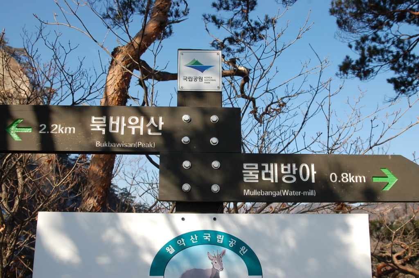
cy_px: 139
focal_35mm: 36
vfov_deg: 36.7
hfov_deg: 53.2
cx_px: 210
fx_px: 418
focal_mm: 24
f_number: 9
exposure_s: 1/320
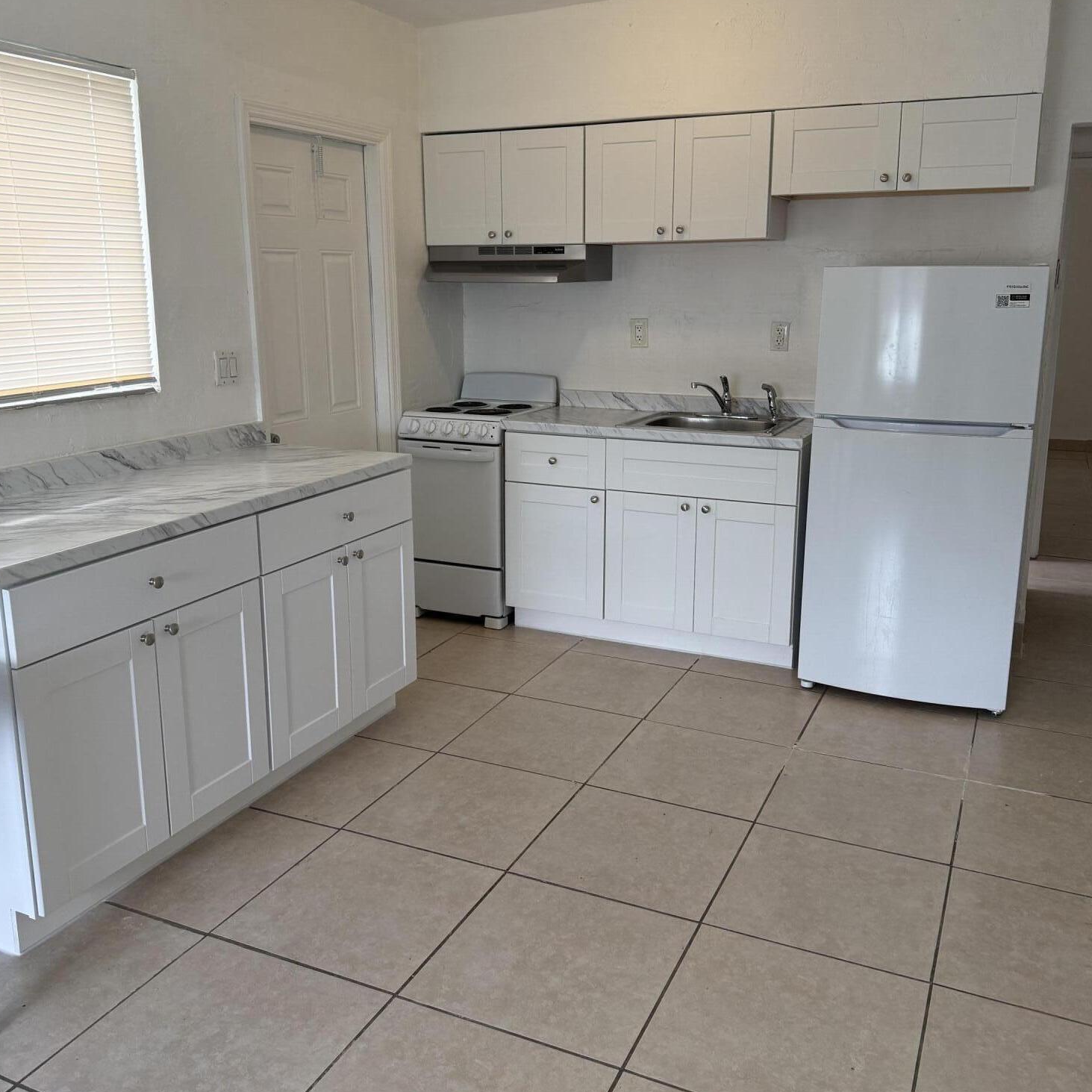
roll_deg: -1.3
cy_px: 499
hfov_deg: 55.6
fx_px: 1035
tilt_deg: -12.0
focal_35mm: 29
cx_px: 551
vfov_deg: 55.5
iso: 160
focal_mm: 6.76
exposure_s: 1/120
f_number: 1.78
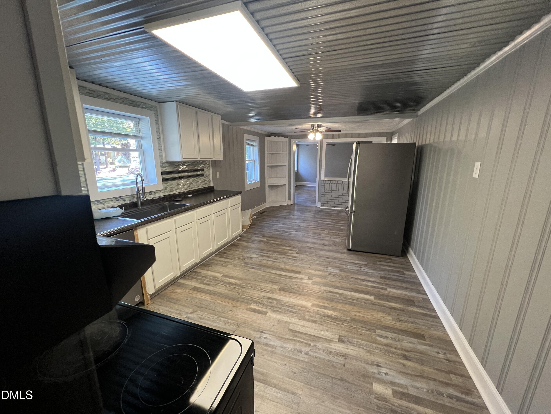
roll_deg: -0.7
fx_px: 207
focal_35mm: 13
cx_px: 276
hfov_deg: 106.2
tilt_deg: -11.2
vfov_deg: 89.9
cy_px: 207
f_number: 1.8
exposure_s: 1/60
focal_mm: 1.57
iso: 200
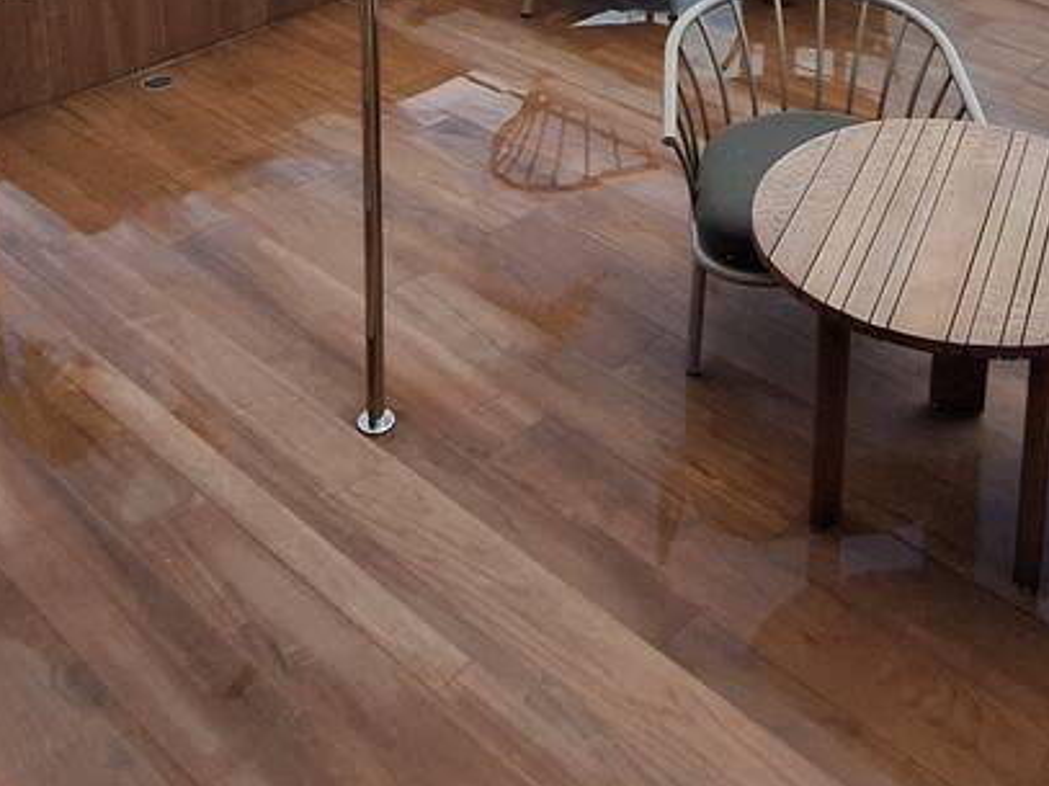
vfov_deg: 26.7
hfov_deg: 41.0
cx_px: 644
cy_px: -232
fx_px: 1394
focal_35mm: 46
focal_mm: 1.74
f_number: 2.2
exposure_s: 1/1715
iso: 40
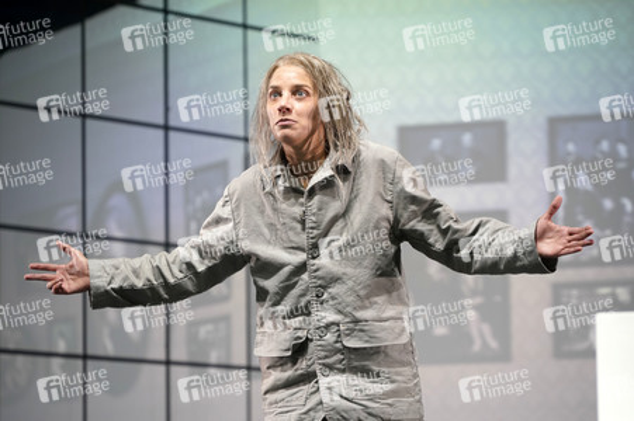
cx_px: 317
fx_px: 3168
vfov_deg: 7.6
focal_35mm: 180
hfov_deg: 11.4
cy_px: 210
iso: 1000
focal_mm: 180
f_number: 5.6
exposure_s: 1/125
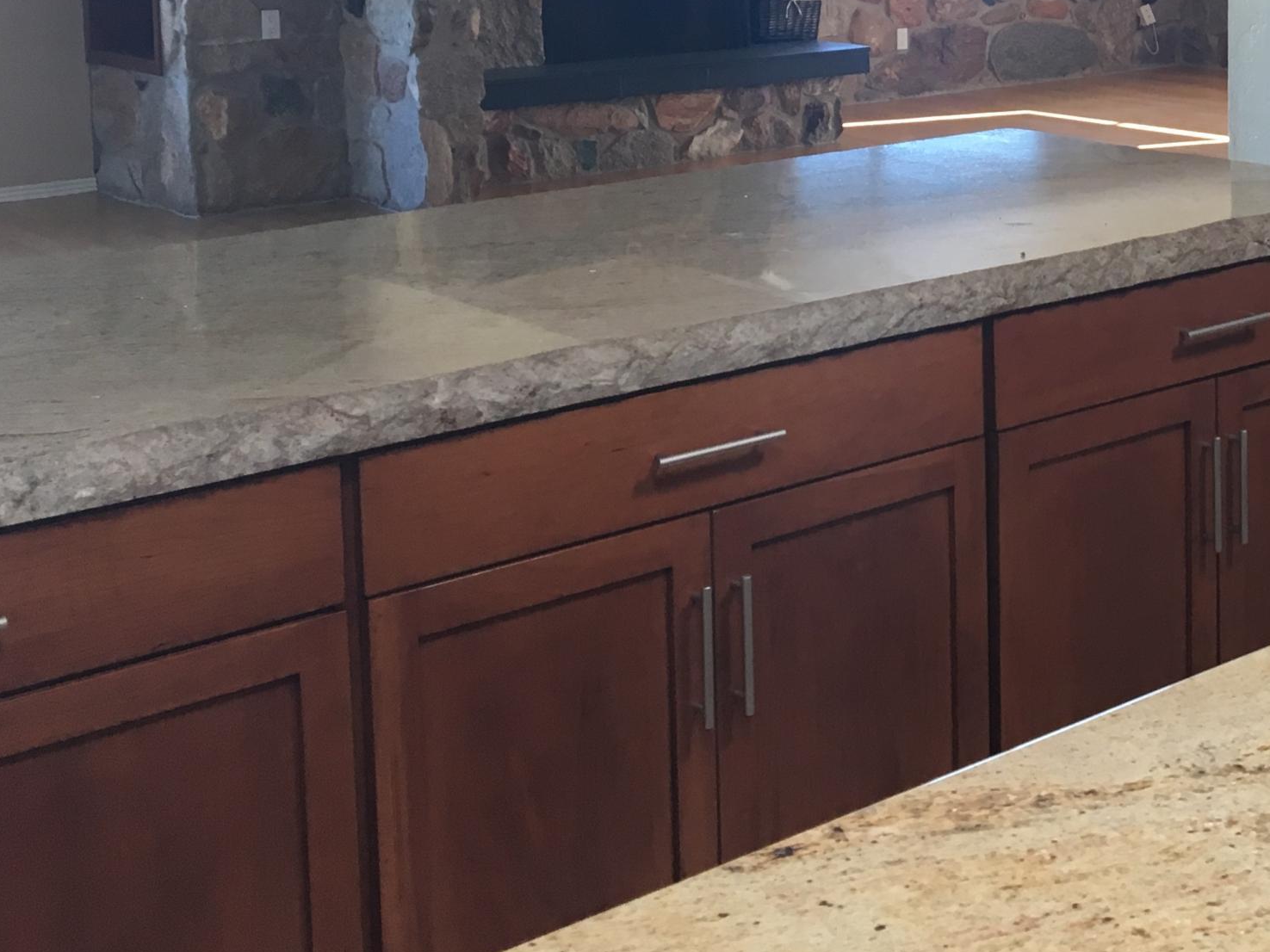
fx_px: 2164
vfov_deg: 23.9
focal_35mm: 59
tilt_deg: -5.1
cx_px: 1205
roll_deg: +0.8
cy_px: 25
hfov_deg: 30.8
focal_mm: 4.15
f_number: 2.2
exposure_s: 1/30
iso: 64
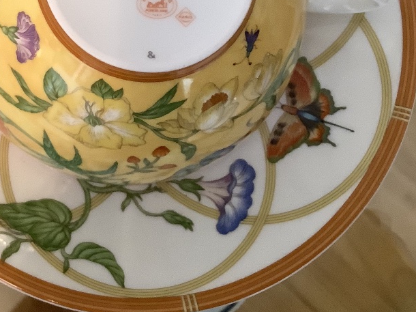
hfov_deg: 30.5
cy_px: 7
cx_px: 53
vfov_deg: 23.1
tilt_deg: -79.4
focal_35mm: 61
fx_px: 733
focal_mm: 3.3
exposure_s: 1/50
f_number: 2.4
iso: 250
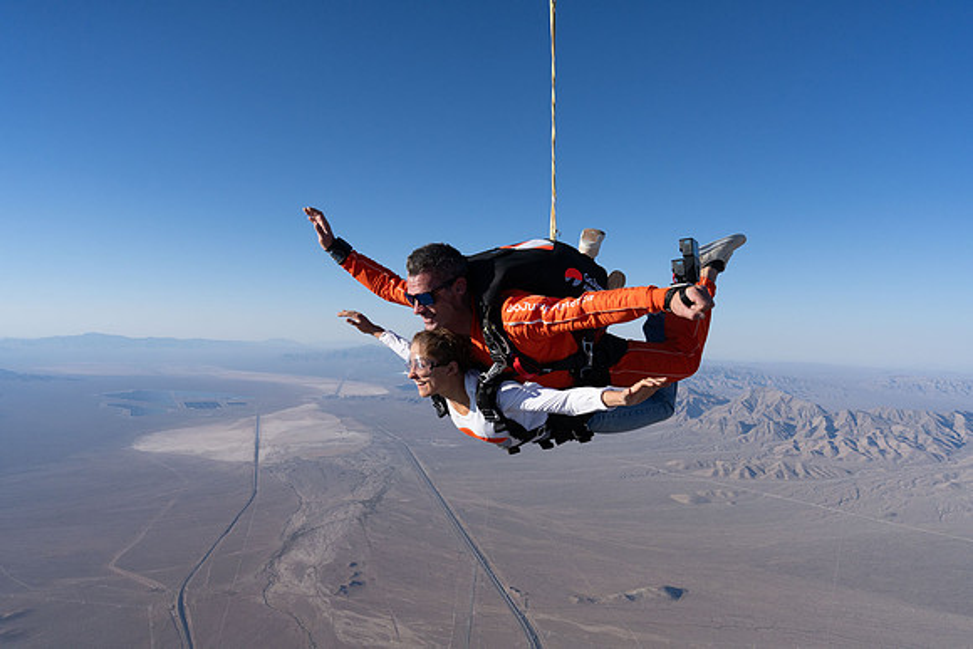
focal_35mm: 24
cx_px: 486
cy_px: 324
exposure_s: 1/2000
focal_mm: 24
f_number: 10
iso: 800
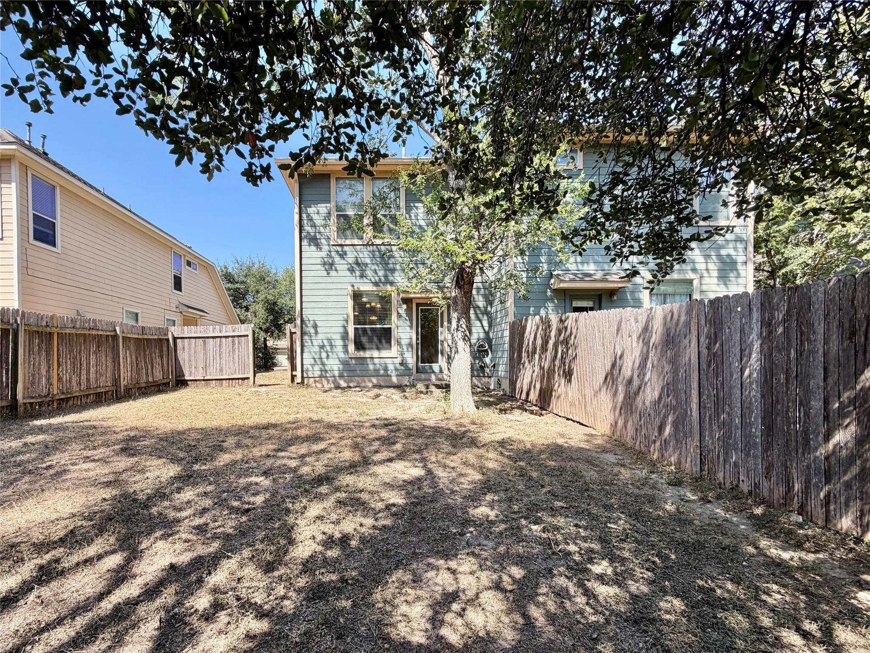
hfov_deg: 102.1
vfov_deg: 85.7
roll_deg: +0.2
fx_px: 352
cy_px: 326
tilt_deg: -0.3
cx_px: 435
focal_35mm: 14
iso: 40
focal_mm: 2.22
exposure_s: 1/518
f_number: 2.2
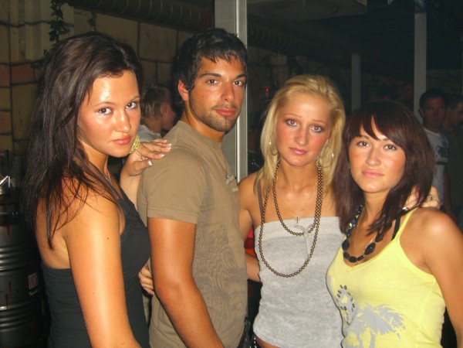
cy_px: 174
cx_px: 232
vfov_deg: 37.7
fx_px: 508
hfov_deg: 49.0
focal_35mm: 38
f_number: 2.8
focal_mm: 7.9
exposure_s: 1/60
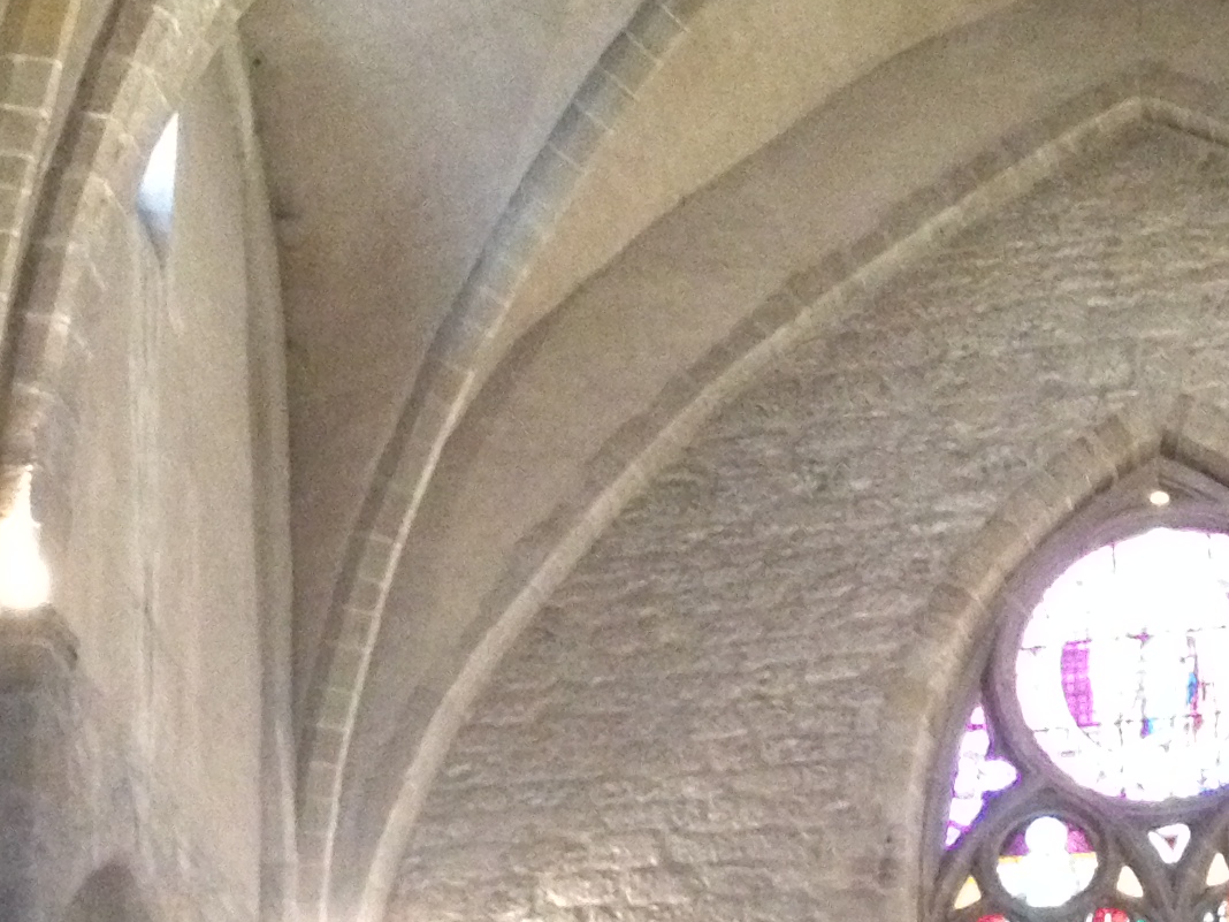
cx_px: 423
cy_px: 1348
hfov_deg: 18.3
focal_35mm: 107
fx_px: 3799
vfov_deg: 13.1
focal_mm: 4.28
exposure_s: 1/15
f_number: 2.4
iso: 640
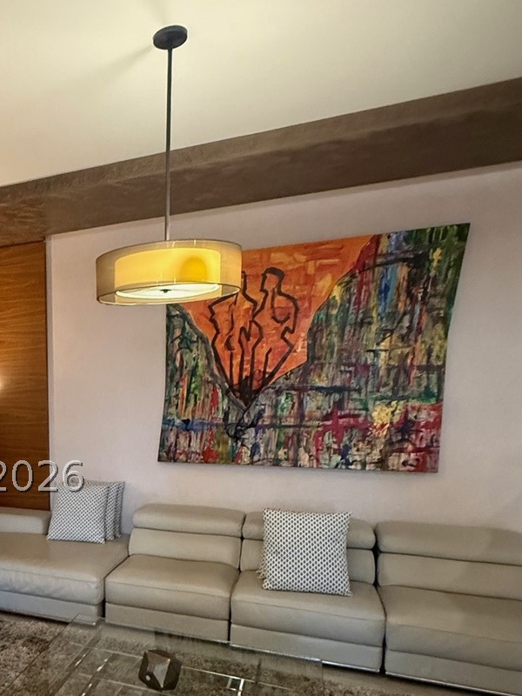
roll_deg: +0.7
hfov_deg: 44.3
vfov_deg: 61.5
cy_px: 477
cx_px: 33
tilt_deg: -7.4
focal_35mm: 28
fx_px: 563
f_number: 2.2
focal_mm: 2.22
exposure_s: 1/60
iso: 800
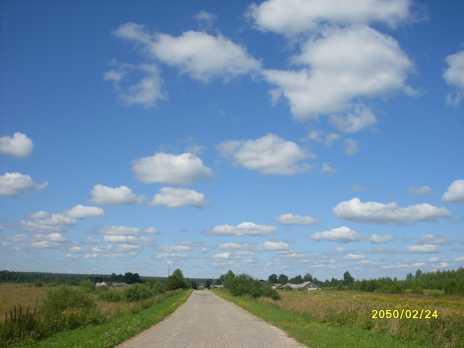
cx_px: 232
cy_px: 174
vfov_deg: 37.7
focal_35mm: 38
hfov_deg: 49.0
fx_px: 509
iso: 80
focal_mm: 6.3
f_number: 8.4
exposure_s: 1/350
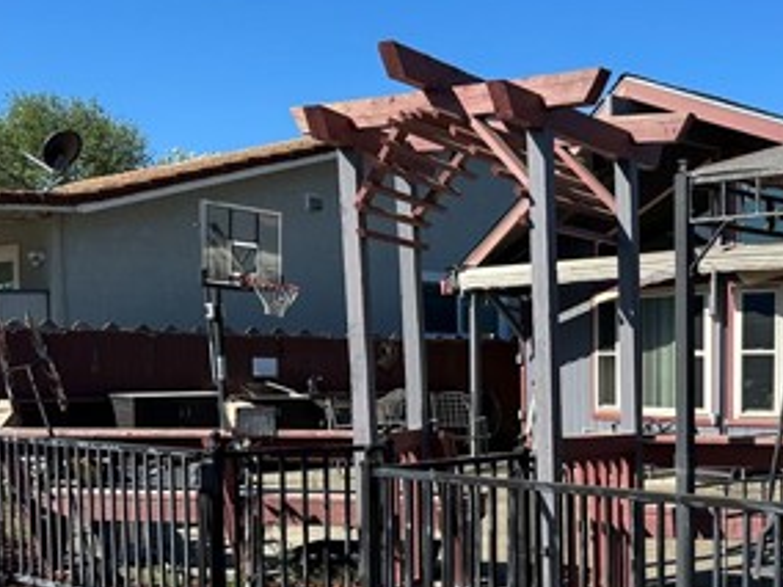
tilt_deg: -4.5
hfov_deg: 33.3
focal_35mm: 54
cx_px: 731
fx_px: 1221
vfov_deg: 26.6
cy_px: 449
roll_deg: +0.0
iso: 80
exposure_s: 1/3861
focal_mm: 6.86
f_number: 1.78
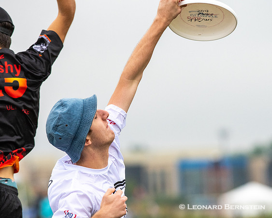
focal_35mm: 507
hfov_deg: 3.8
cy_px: 109
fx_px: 4078
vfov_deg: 3.1
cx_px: 153
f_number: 6.3
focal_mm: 300
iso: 1600
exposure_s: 1/2000
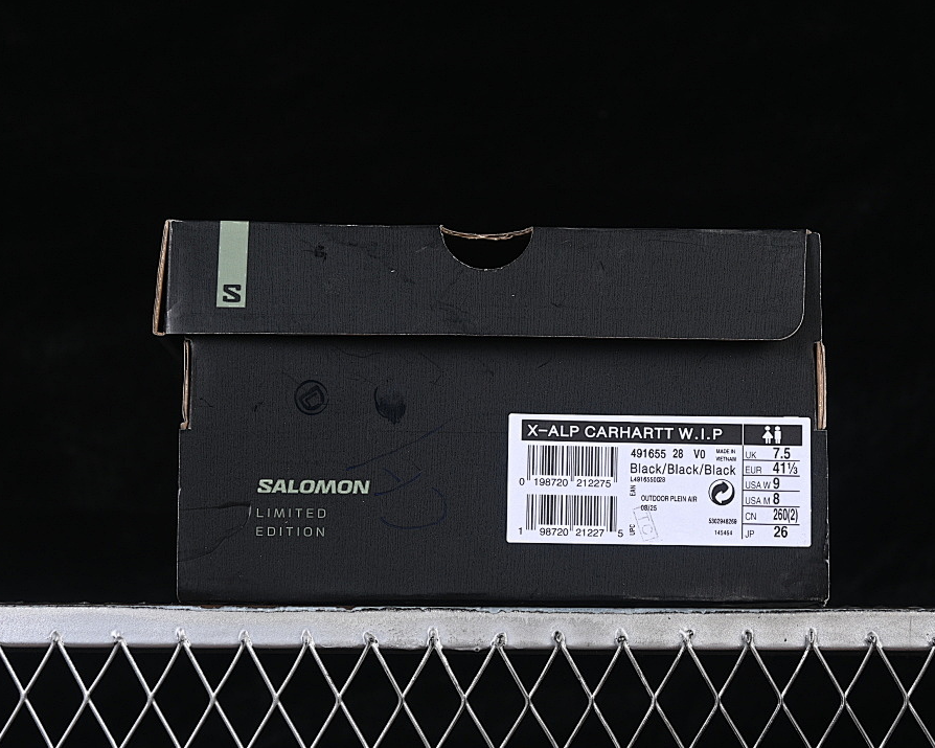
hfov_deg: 22.5
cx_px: 501
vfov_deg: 18.1
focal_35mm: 85
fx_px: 2352
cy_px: 375
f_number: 6.3
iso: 160
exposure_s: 1/60
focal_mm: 50
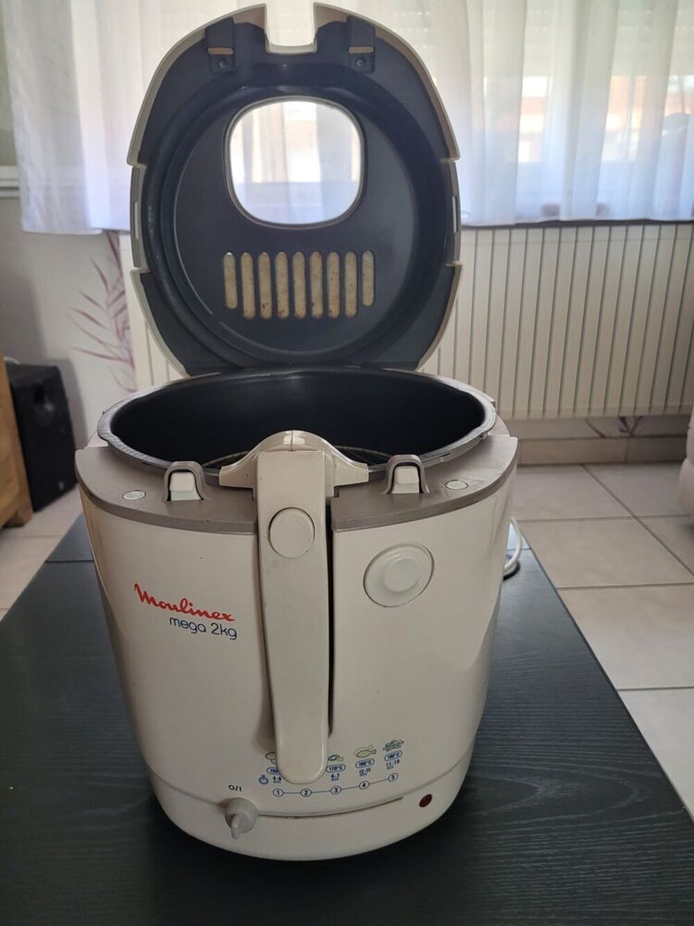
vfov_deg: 67.3
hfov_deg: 53.1
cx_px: 347
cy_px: 463
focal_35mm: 26
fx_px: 695
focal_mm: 5.4
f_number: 1.8
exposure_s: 1/100
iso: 320
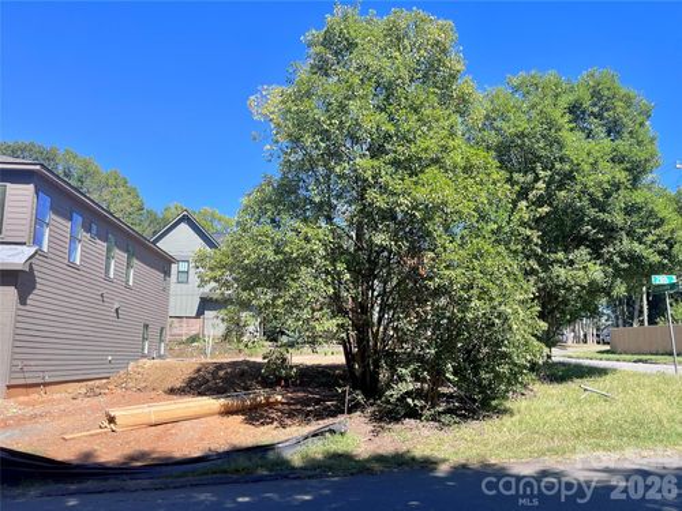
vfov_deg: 53.1
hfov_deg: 67.3
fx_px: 512
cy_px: 256
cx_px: 341
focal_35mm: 26
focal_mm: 5.1
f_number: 1.6
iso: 50
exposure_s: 1/1580
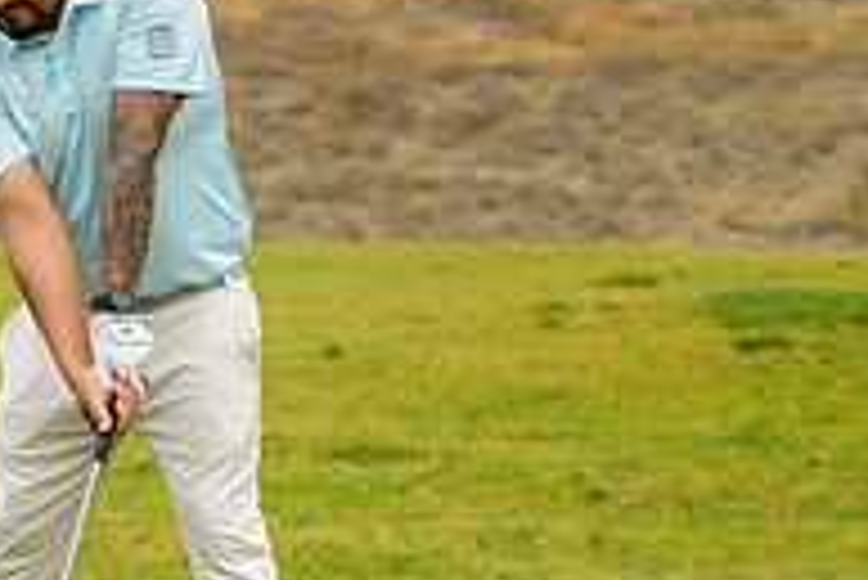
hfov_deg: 11.9
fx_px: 4126
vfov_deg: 8.0
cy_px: 371
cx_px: -18
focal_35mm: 171
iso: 800
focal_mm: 57
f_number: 4
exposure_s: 1/4000
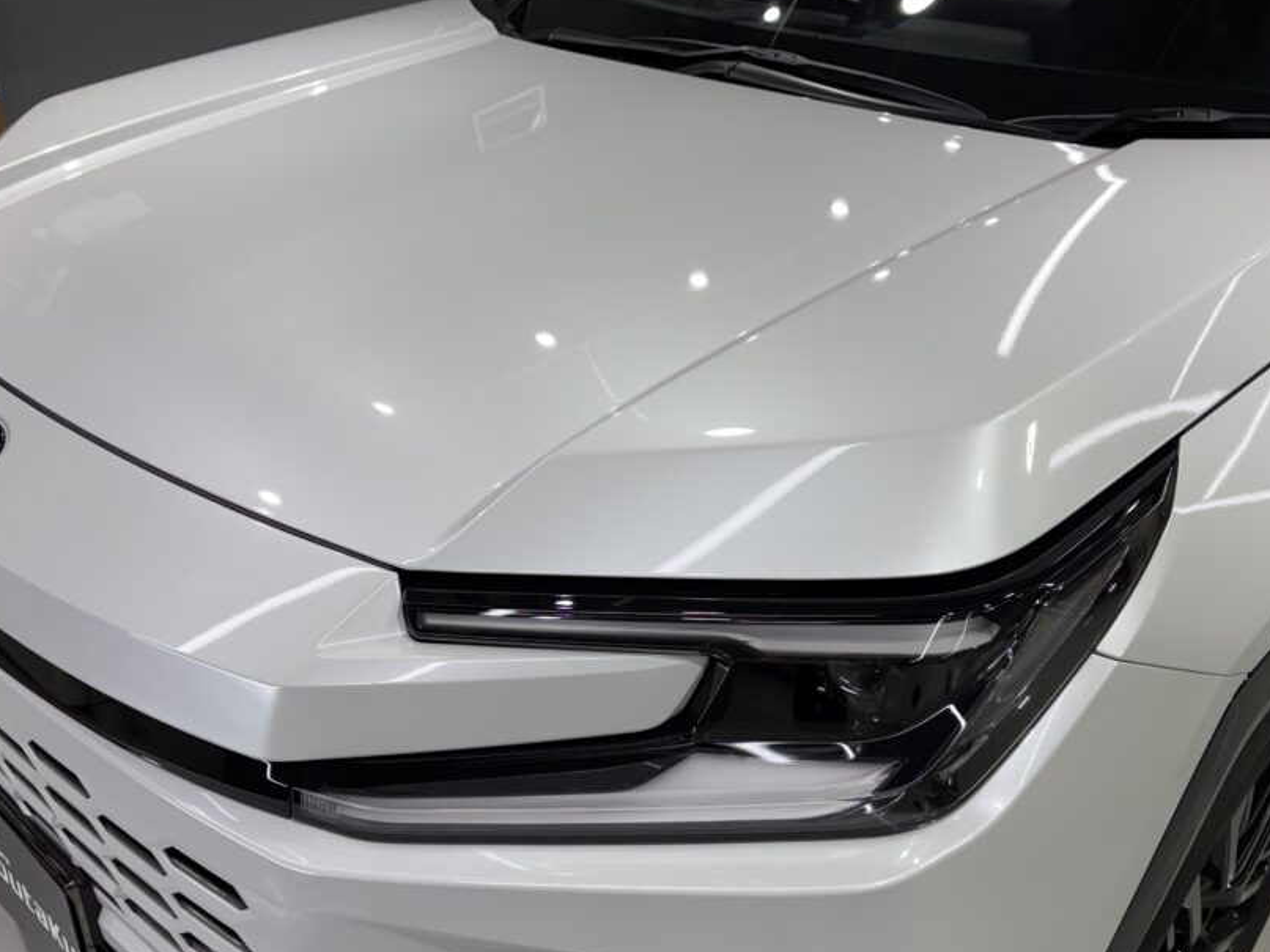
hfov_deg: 55.3
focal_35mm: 33
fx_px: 1211
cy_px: 581
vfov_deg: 42.7
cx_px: 686
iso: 50
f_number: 1.6
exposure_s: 1/352
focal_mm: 5.96
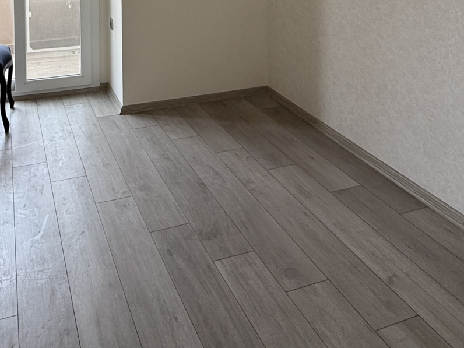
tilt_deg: -2.0
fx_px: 483
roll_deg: +0.6
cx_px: 163
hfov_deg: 50.6
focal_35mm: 36
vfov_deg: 32.7
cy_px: -69
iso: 80
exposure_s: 1/99
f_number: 2.2
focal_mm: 2.22
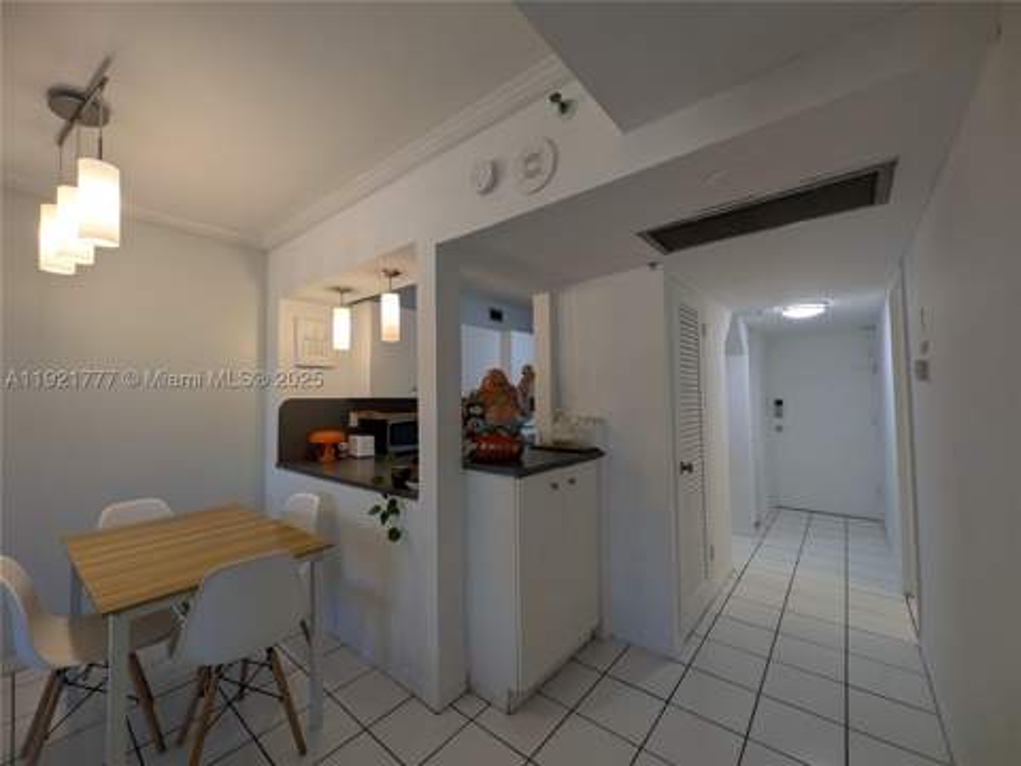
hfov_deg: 102.1
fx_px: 413
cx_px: 510
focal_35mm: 14
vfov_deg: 85.7
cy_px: 383
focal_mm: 1.83
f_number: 2.2
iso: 56
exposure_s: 1/60
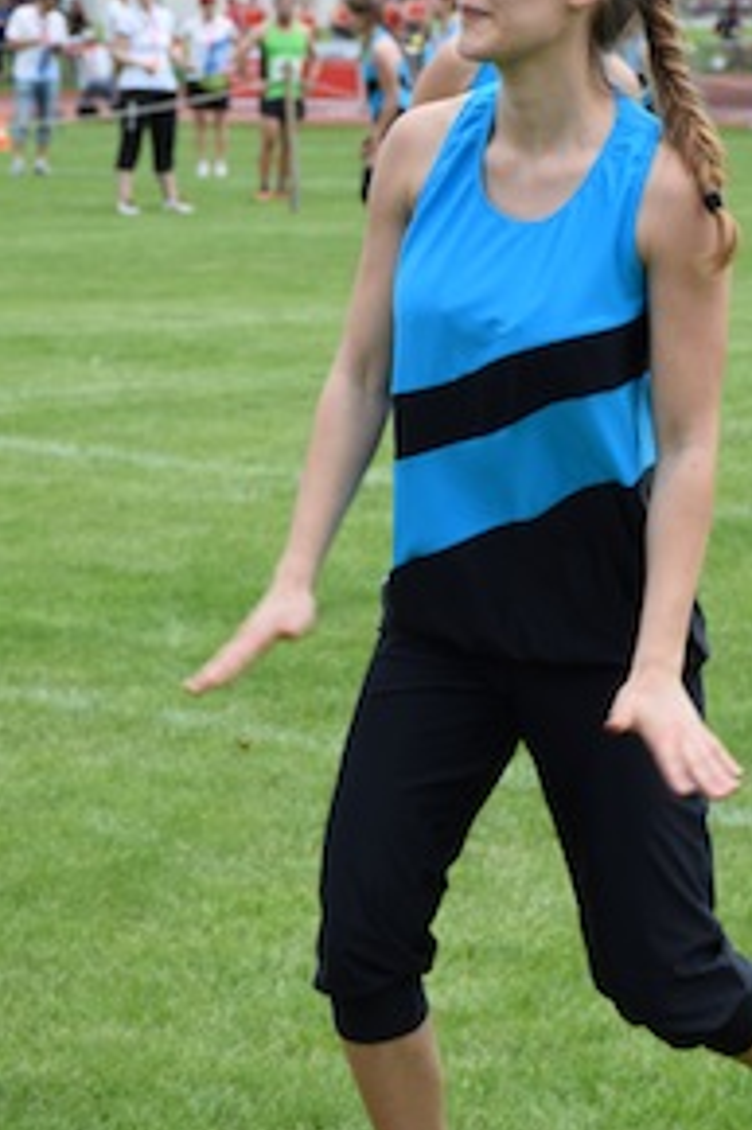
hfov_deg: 9.2
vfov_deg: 13.8
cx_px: 487
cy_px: 471
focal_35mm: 149
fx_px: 4674
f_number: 8
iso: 200
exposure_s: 1/250
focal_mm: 60
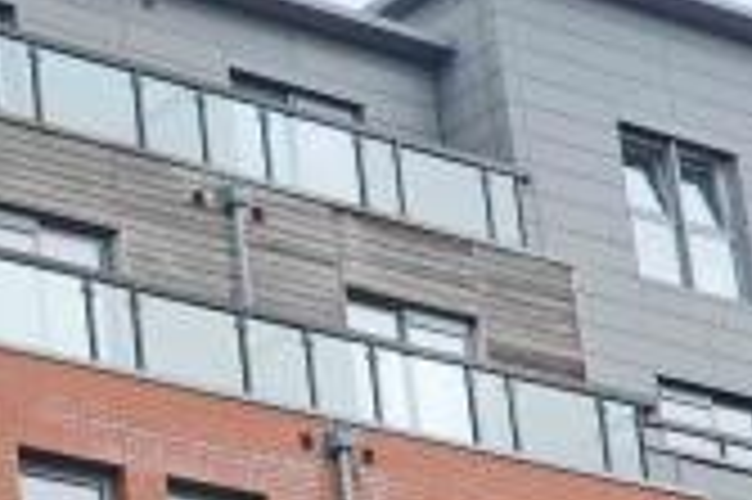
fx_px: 3068
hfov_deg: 12.9
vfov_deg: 9.0
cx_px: -513
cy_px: 847
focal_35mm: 147
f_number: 8
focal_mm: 16
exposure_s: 1/200
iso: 320
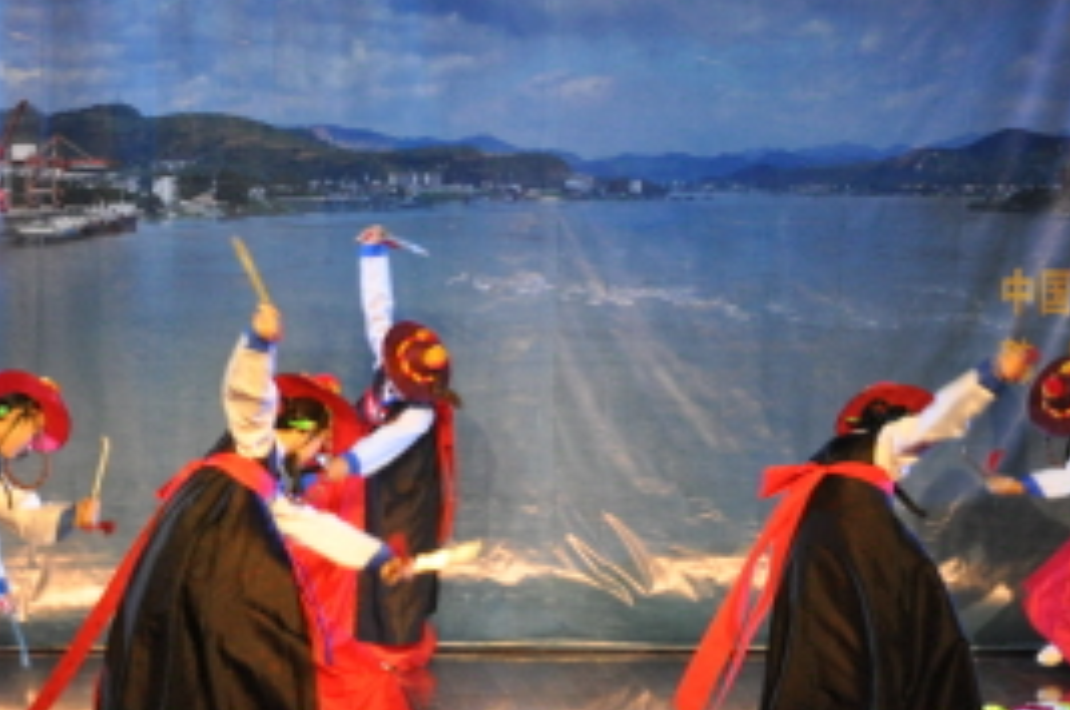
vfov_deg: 7.6
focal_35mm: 180
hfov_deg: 11.4
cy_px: 243
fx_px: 5340
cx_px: 677
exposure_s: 1/125
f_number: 5.6
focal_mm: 50
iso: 800
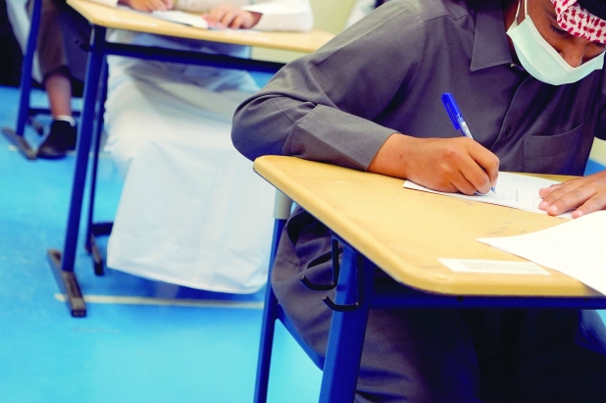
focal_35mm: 68
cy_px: 97
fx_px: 1144
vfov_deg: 19.8
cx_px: 435
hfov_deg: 29.3
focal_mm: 42
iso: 1250
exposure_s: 1/160
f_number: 4
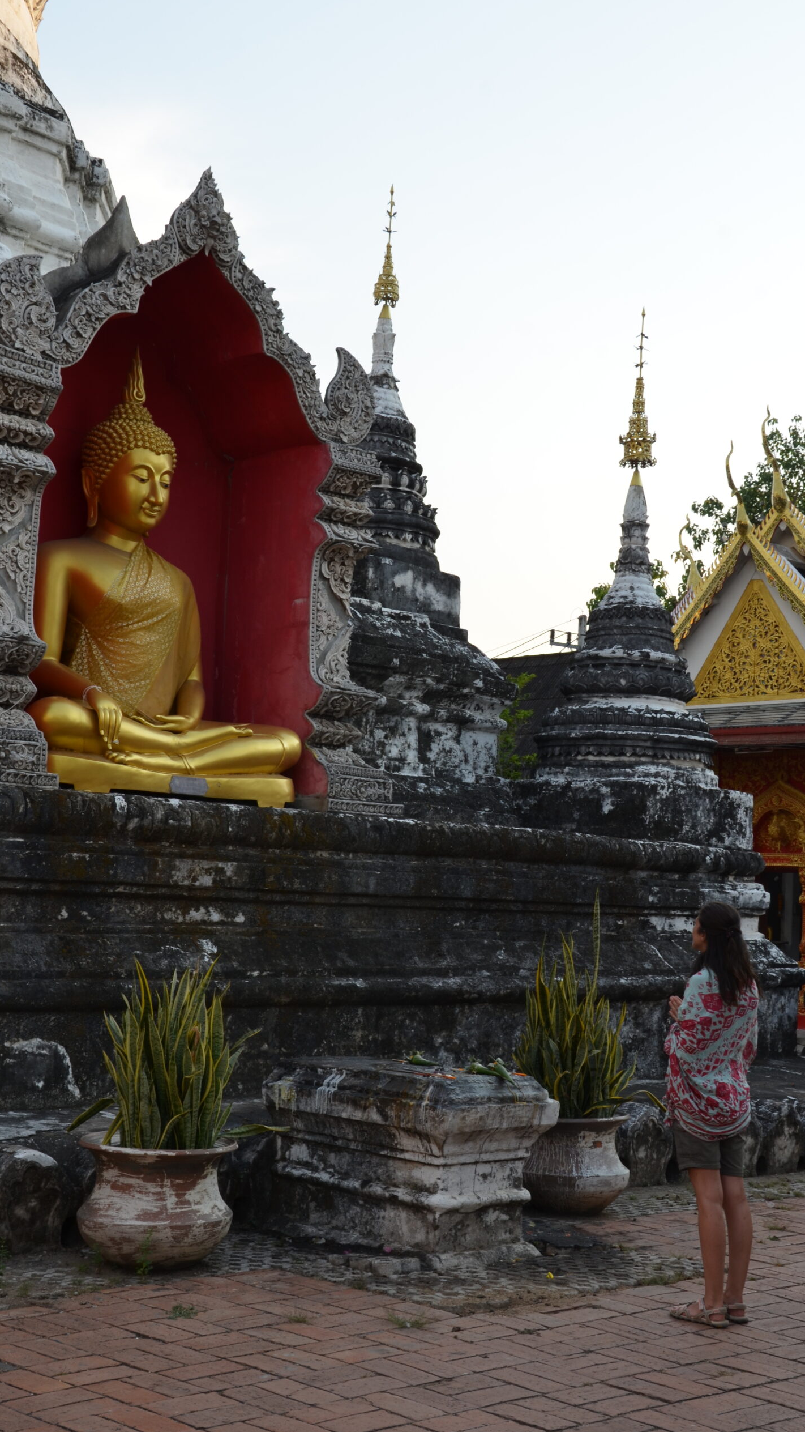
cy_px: 710
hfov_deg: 22.2
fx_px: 2049
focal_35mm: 54
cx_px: 388
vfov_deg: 38.5
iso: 200
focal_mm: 34
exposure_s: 1/80
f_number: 10
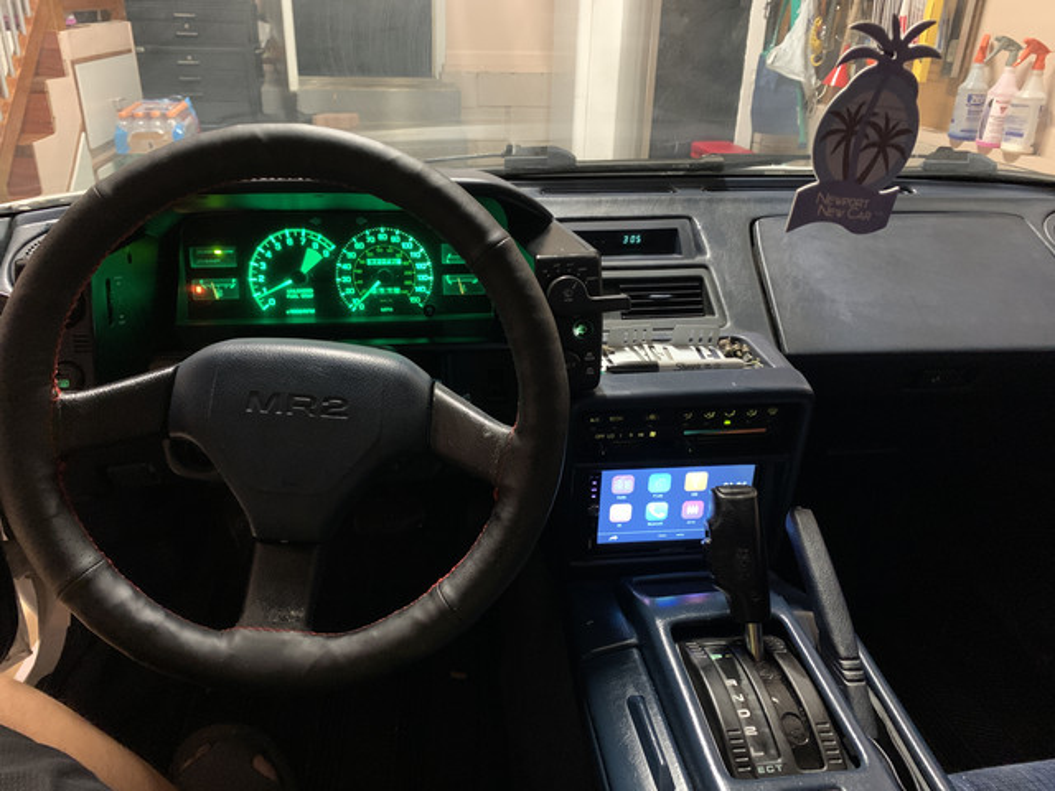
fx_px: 792
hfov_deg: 67.3
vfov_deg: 53.1
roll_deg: -1.7
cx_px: 528
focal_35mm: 26
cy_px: 396
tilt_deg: -26.0
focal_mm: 4.25
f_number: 1.8
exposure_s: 1/30
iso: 800
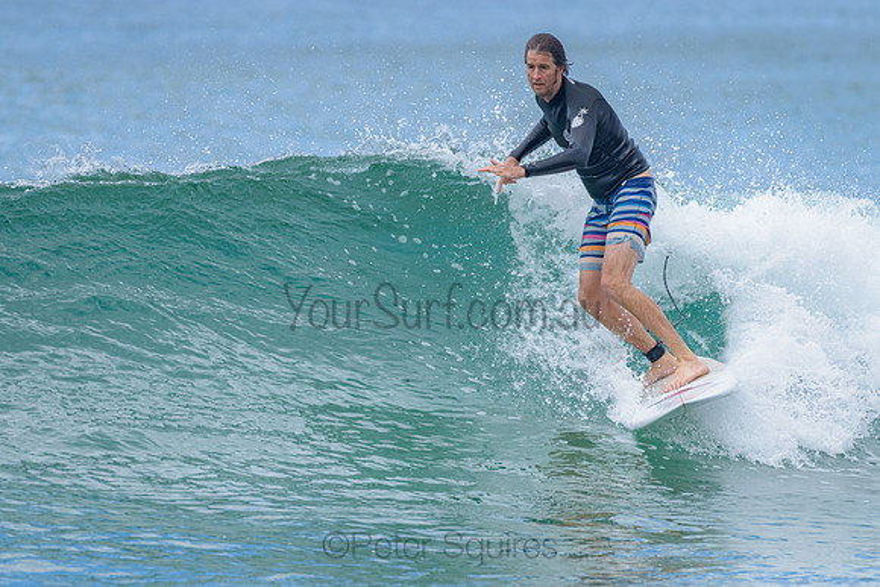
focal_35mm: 613
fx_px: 14995
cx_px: 412
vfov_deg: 2.2
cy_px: 298
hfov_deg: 3.4
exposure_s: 1/2000
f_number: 5.6
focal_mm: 500
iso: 640
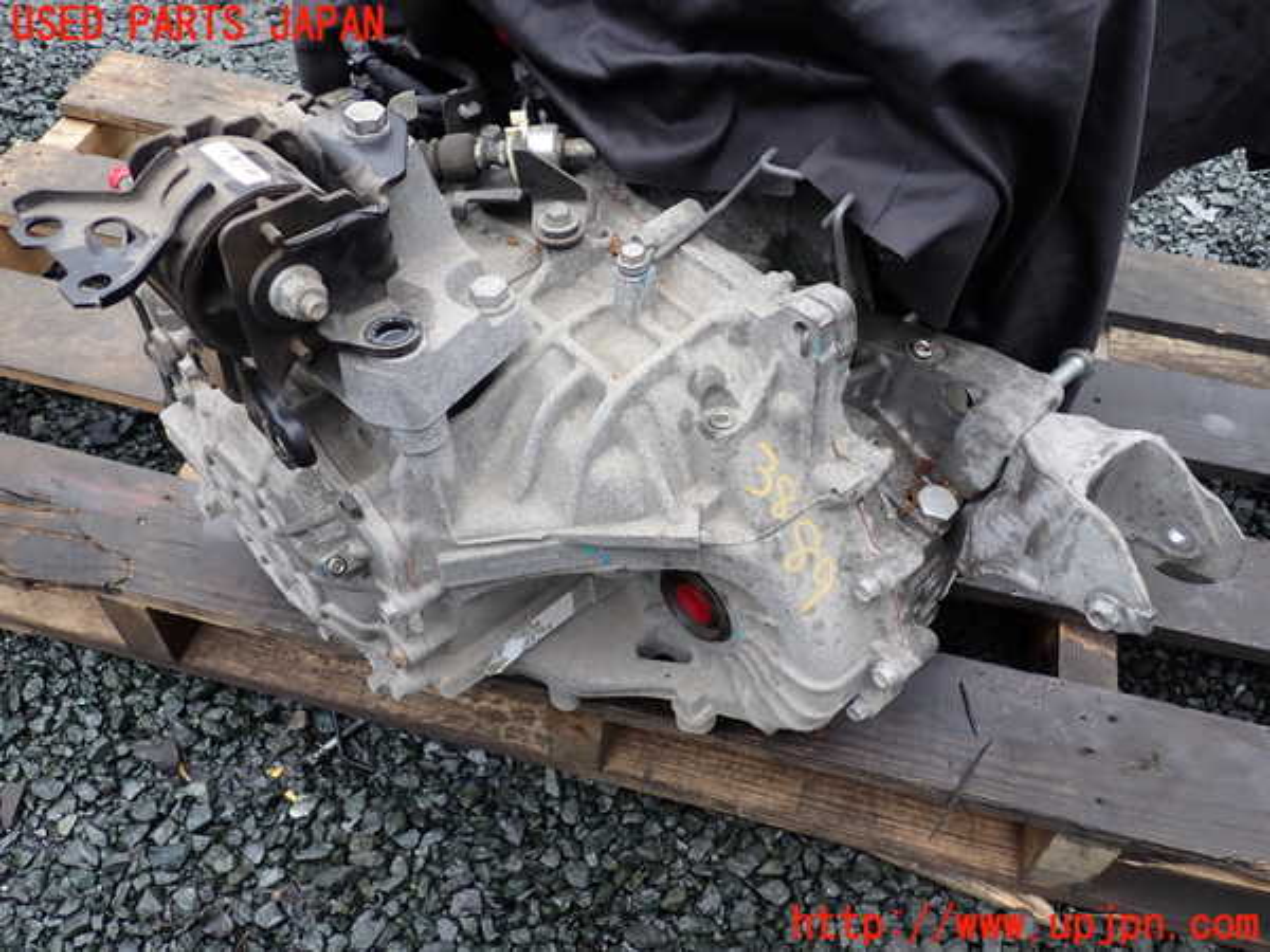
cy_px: 476
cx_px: 635
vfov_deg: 46.8
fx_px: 1101
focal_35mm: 30
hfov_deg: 60.0
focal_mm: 5.4
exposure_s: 1/200
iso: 100
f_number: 2.3
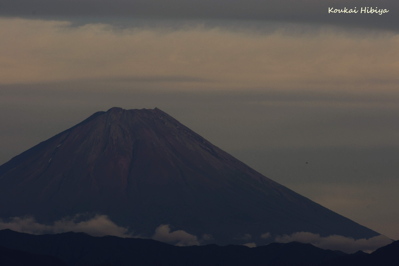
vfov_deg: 4.4
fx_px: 3491
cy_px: 133
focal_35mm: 315
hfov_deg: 6.5
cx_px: 200
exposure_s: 1/45
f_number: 13
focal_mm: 210
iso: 100
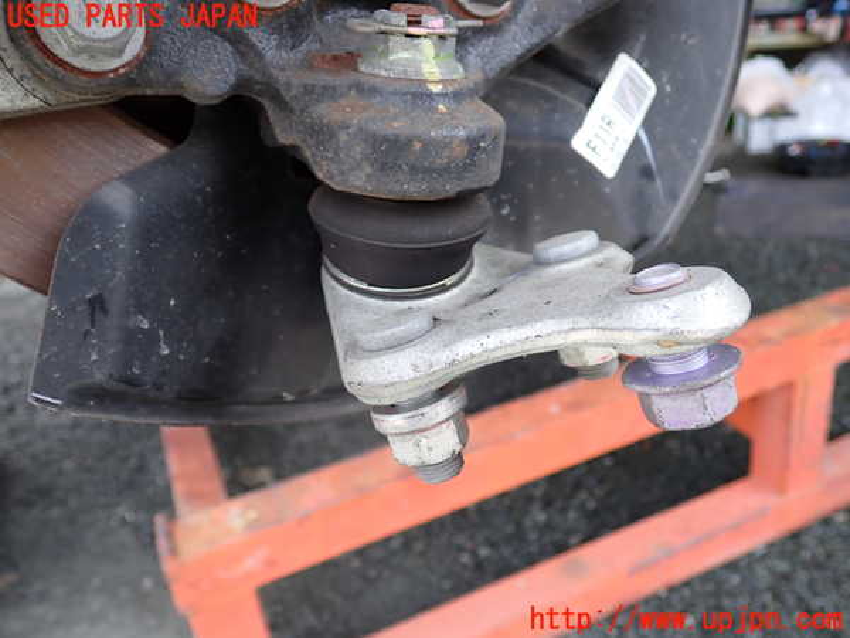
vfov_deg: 46.8
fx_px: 737
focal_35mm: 30
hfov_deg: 60.0
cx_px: 425
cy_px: 319
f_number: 2.3
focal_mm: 5.4
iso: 100
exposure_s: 1/125
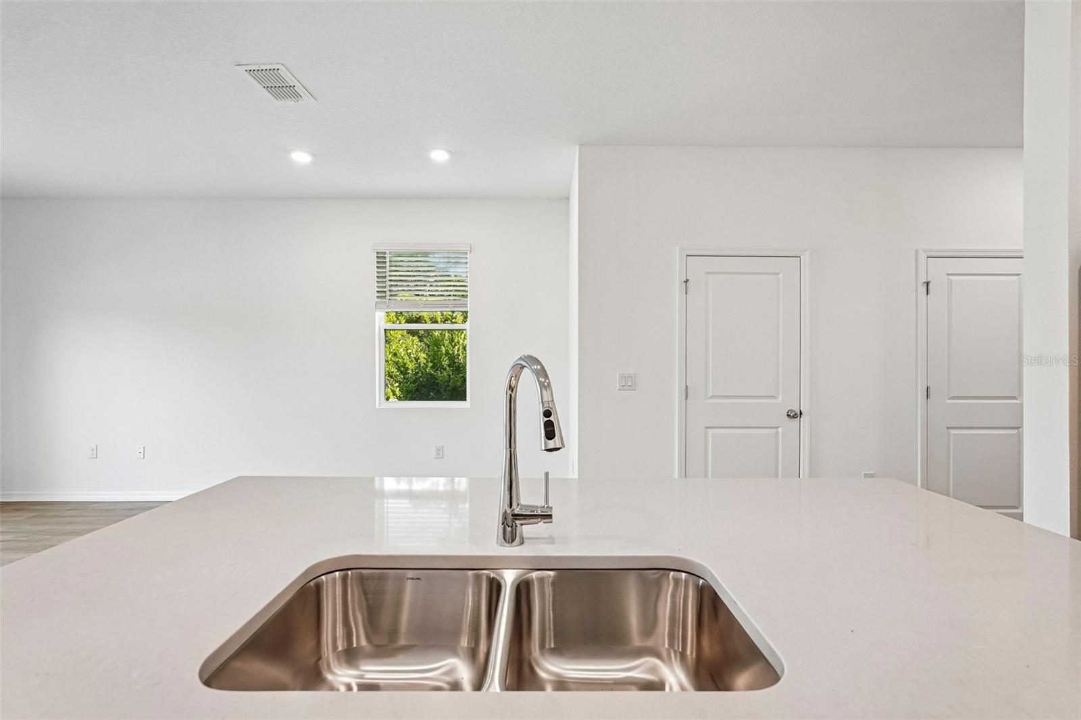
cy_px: 360
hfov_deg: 96.7
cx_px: 540
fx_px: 480
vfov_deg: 73.7
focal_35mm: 16
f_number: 8
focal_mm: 16
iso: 400
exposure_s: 1/40
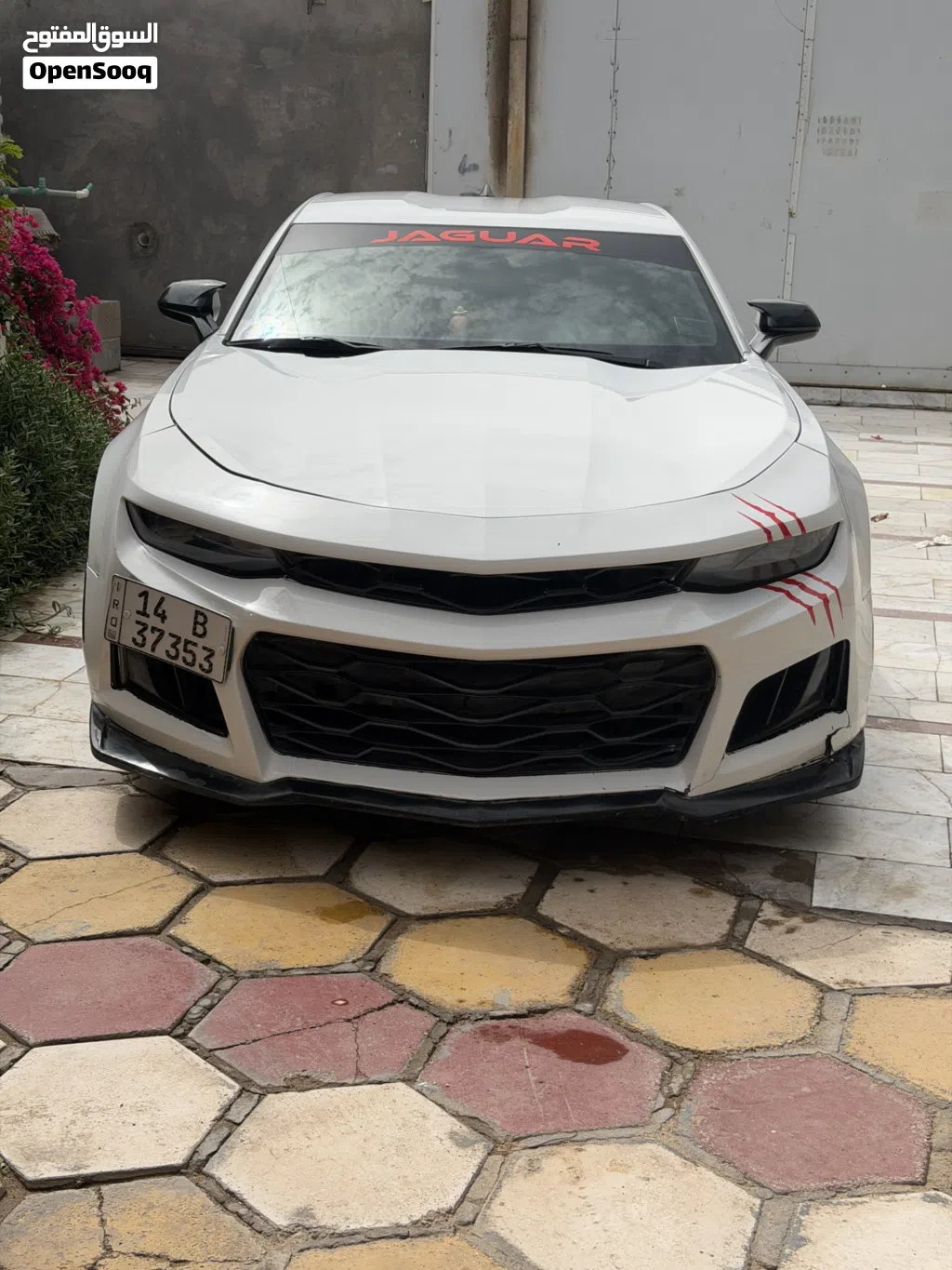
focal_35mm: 48
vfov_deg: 39.7
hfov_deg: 30.3
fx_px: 1760
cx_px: 476
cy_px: 635
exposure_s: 1/6536
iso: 64
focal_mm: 6.76
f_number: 1.78
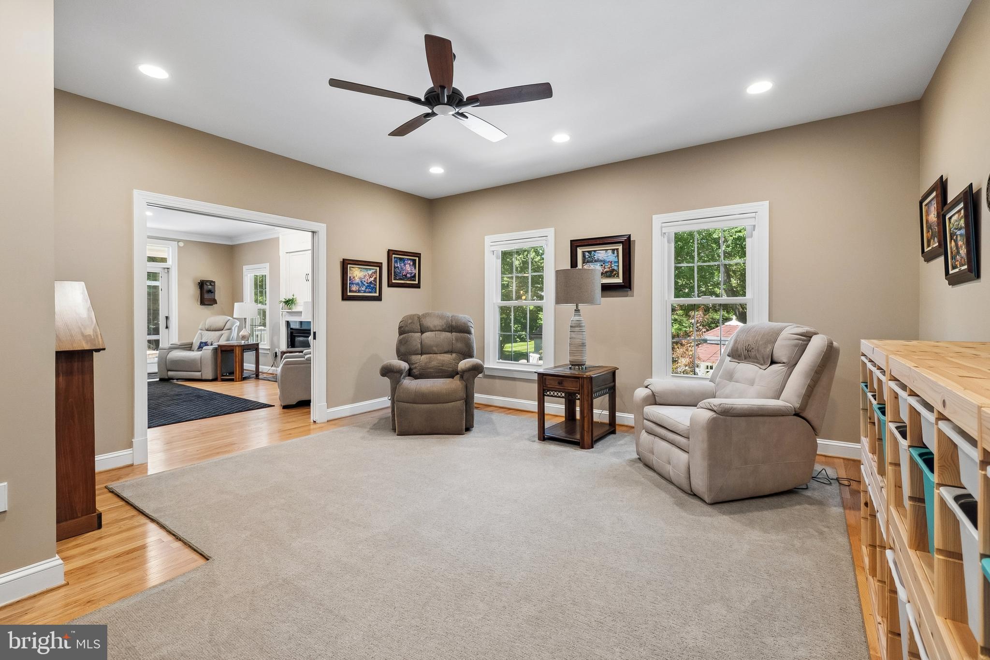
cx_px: 495
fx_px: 412
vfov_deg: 77.3
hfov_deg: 100.4
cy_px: 330
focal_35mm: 15
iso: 400
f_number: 5.6
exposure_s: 1/30
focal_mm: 10
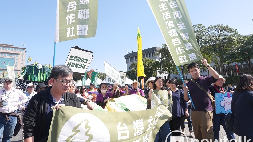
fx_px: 181
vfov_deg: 42.7
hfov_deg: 69.9
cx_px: 125
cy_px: 58
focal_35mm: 27
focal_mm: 12
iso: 200
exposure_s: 1/400
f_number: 5.6
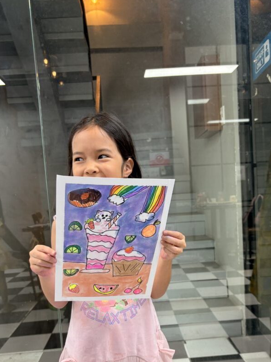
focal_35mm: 33
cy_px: 225
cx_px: 141
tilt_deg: -4.4
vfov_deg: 54.8
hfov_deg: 42.9
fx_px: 344
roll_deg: +3.8
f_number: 1.6
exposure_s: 1/50
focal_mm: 5.96
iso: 64
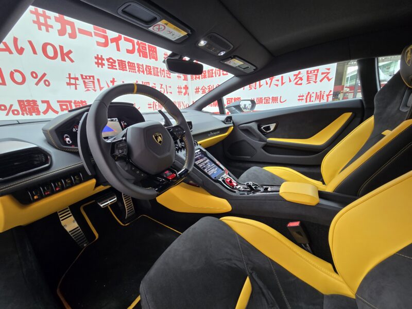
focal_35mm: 13
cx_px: 206
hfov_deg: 106.2
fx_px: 155
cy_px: 154
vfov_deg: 89.9
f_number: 2.2
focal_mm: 2.2
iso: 125
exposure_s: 1/70
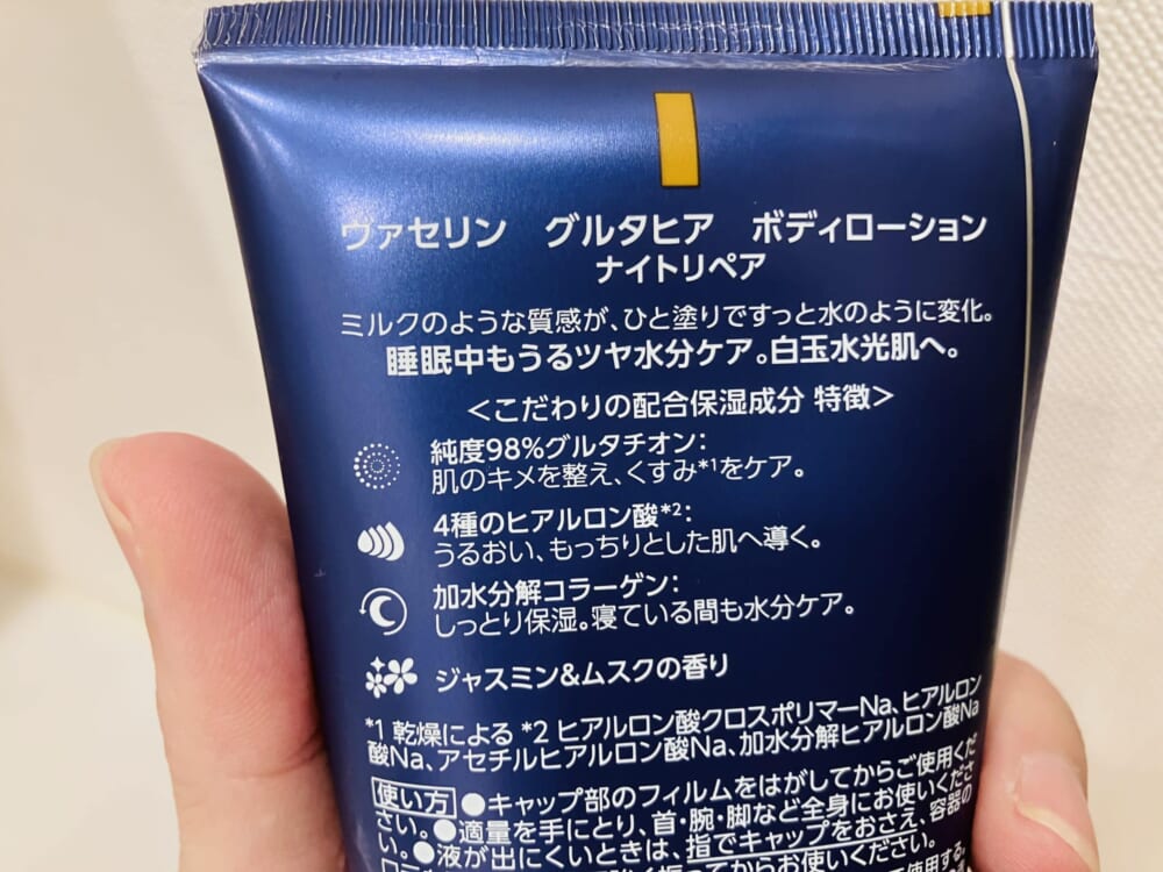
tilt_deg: -42.1
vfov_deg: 49.7
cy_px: 436
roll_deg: -2.8
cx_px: 582
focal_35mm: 28
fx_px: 941
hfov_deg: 63.4
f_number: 1.8
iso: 125
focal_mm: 3.99
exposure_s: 1/50
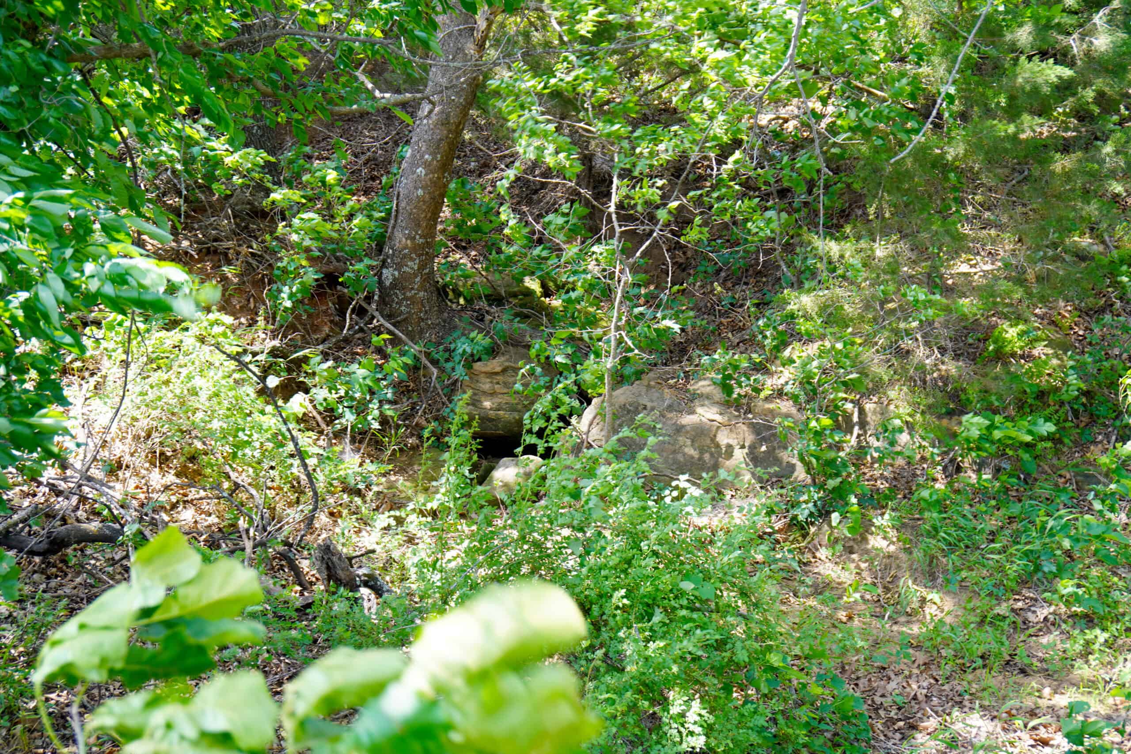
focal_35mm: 58
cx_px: 566
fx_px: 1838
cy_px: 377
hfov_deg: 34.2
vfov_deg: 23.2
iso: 125
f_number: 4
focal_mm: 39
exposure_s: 1/60
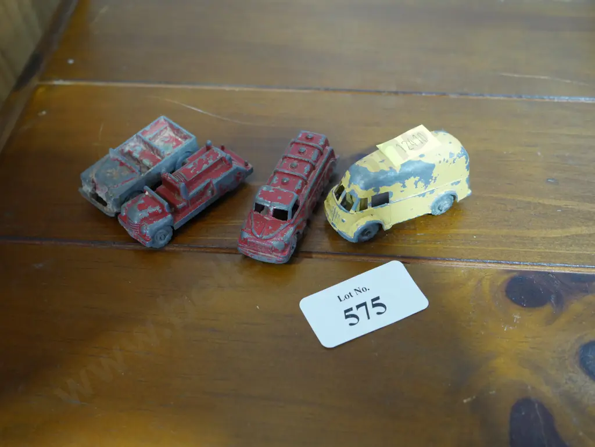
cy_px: 224
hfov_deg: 44.8
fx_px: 722
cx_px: 298
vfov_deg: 34.4
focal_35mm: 42
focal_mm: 21
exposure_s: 1/60
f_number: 4.6
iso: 1600
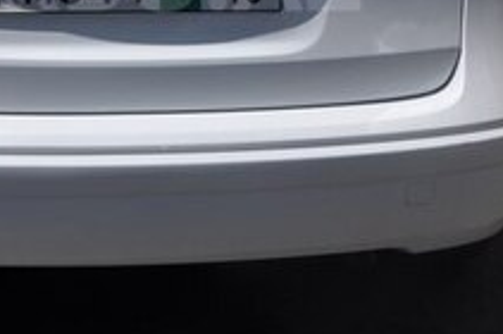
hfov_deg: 17.3
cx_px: 117
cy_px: -24
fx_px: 1640
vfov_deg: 11.5
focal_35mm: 118
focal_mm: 25
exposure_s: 1/250
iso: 200
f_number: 16
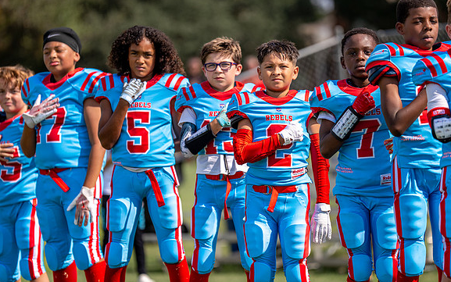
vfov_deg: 6.0
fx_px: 2680
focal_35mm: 218
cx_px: 256
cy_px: 144
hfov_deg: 9.6
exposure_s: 1/2000
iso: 100
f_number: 2.8
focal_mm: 178
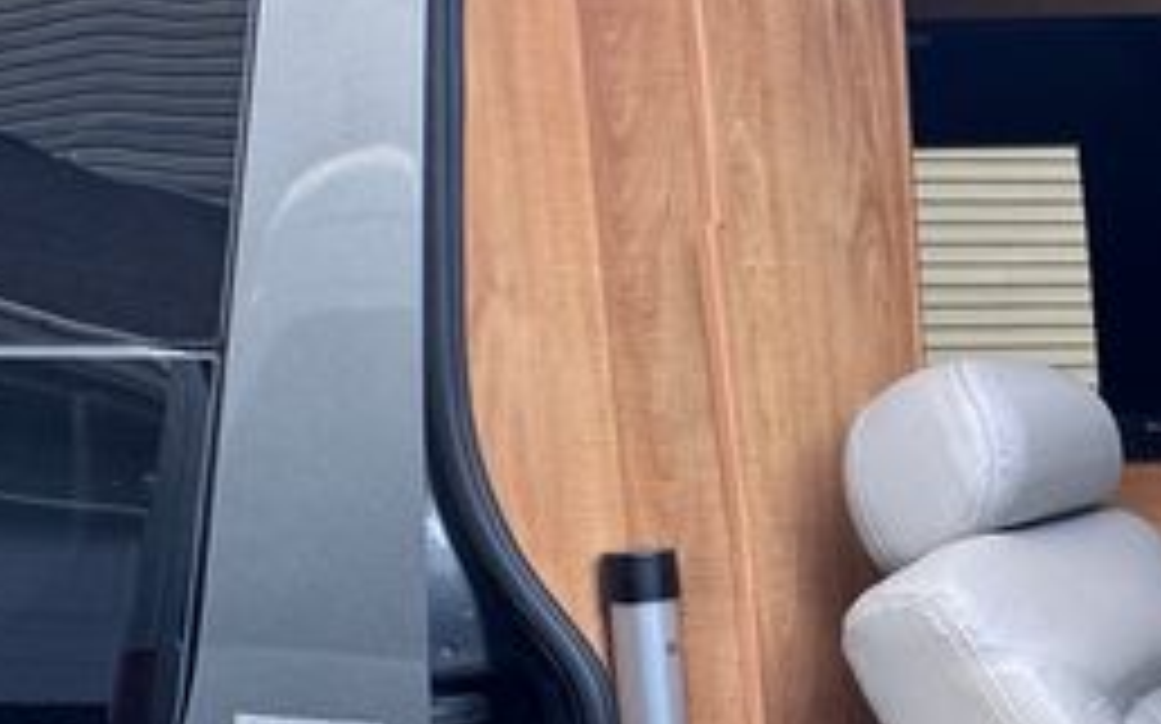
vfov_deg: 21.6
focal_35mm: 59
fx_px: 1866
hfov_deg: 27.1
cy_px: 625
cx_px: 1624
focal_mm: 2.22
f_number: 2.2
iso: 100
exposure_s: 1/99
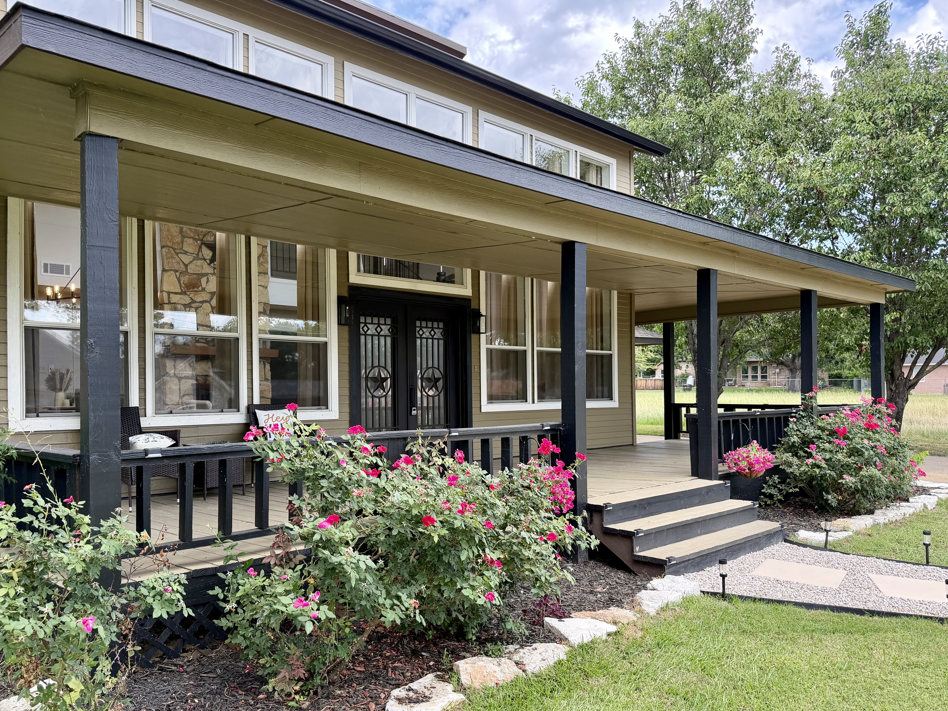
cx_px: 420
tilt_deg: -0.1
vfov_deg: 51.3
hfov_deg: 65.1
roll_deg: +0.6
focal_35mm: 27
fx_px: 739
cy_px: 383
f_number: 1.78
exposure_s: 1/765
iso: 100
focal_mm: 6.76
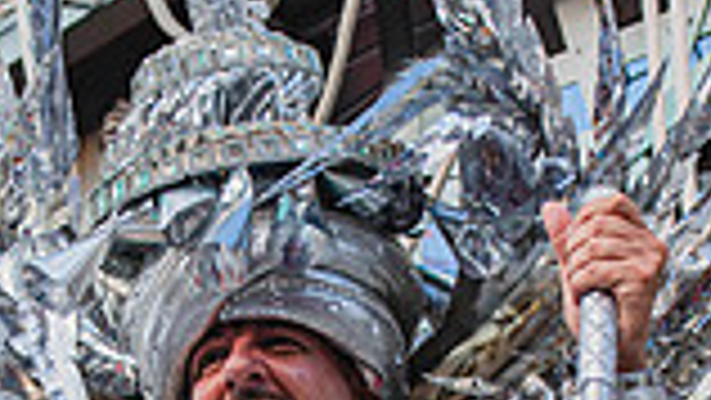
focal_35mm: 208
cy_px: 733
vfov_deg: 5.7
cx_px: 241
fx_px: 3923
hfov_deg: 10.3
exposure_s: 1/1600
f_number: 5.6
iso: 400
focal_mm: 70
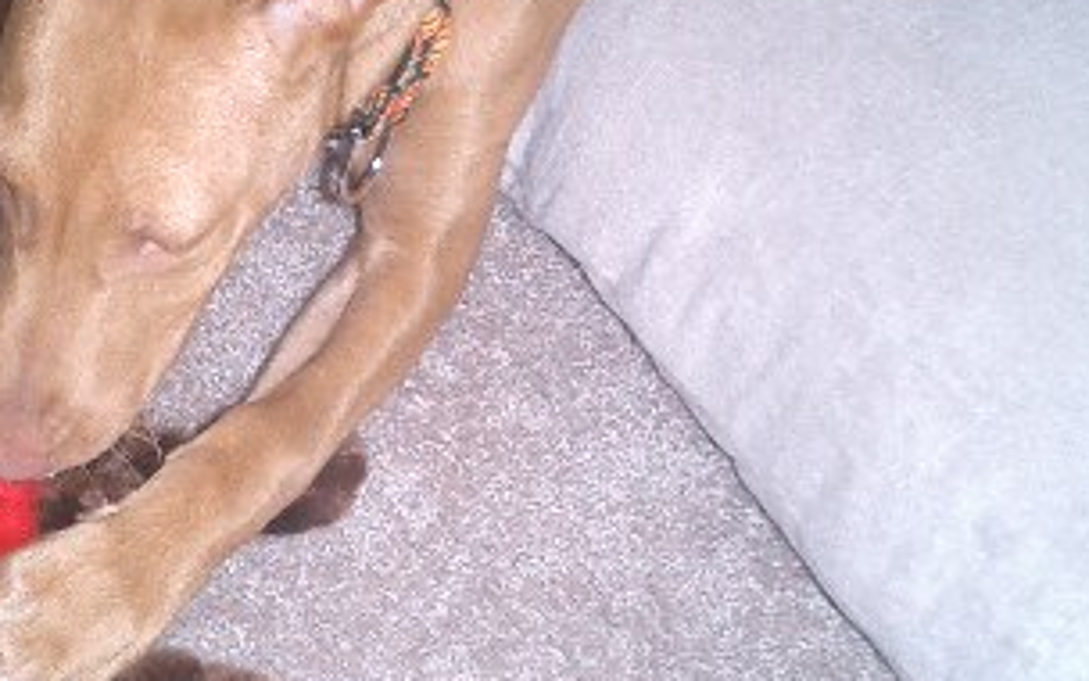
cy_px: 348
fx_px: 2315
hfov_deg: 26.2
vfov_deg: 16.7
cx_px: 308
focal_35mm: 78
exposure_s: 1/40
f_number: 4.2
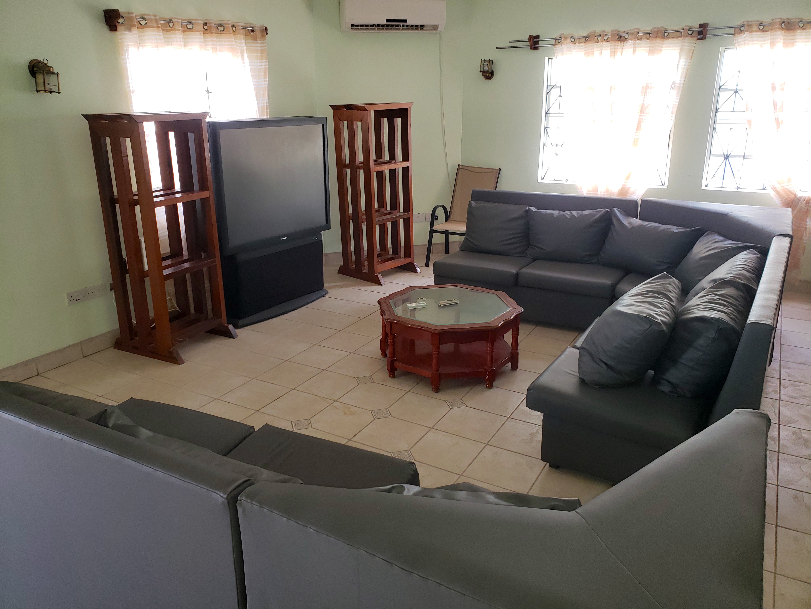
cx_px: 406
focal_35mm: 26
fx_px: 609
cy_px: 304
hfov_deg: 67.3
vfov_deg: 53.1
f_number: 2.4
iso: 100
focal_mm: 4.3
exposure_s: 1/40
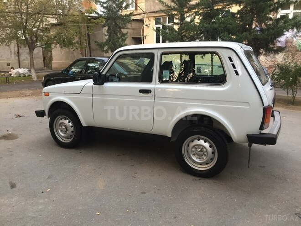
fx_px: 252
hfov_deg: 61.7
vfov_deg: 48.2
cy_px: 113
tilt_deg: -12.7
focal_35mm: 29
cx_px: 150
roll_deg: -0.1
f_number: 2.2
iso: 125
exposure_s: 1/33
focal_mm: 4.15
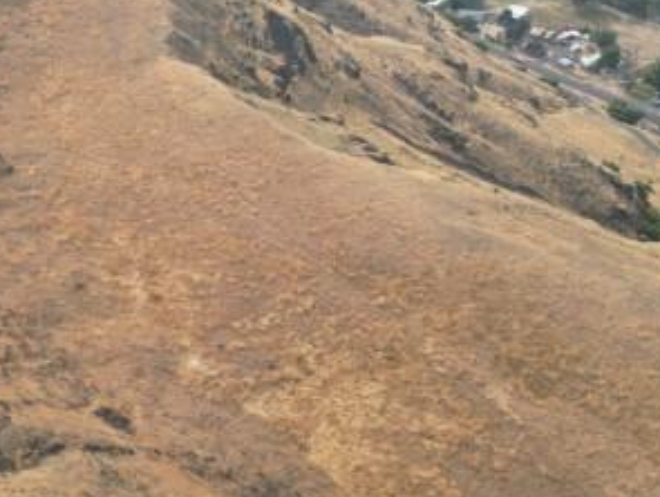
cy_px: 237
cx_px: 226
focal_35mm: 52
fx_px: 993
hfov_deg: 36.4
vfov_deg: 28.1
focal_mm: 6.72
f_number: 1.7
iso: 100
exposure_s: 1/1000
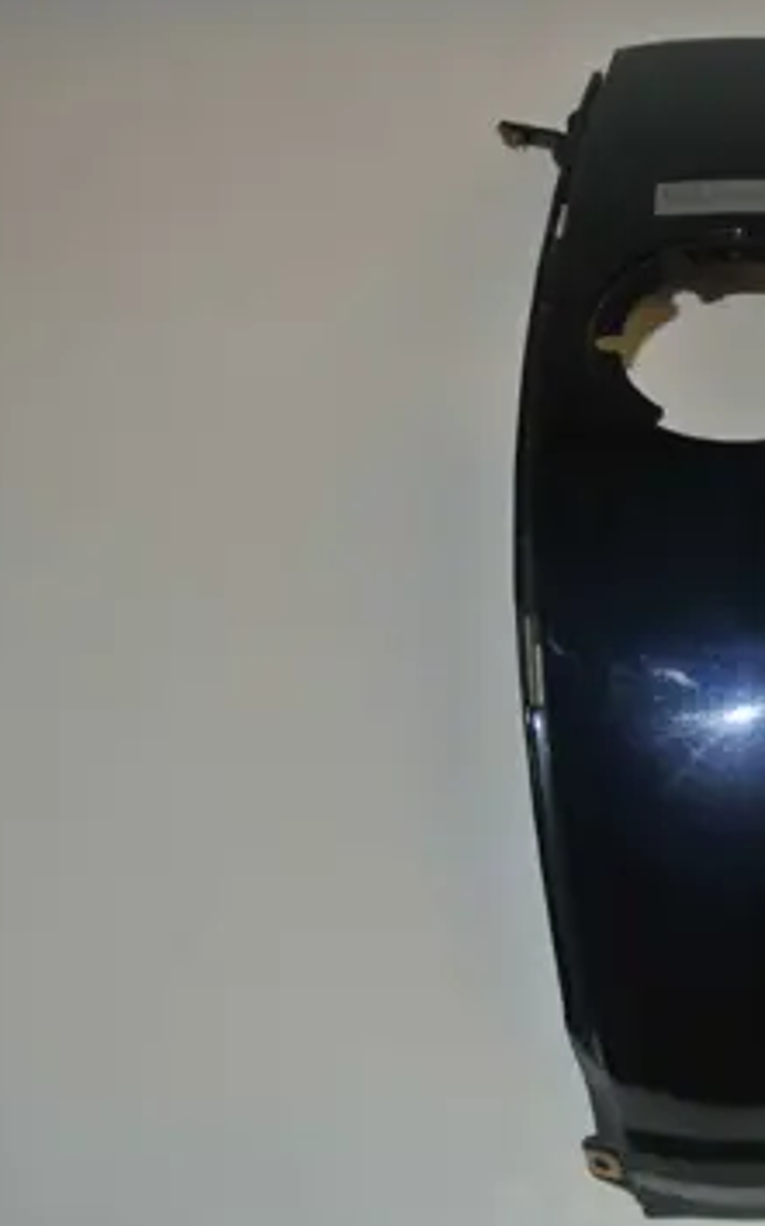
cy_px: 613
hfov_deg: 20.3
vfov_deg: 33.0
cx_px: 768
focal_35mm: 62
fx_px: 2070
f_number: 4.2
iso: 200
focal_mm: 15.1
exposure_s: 1/60
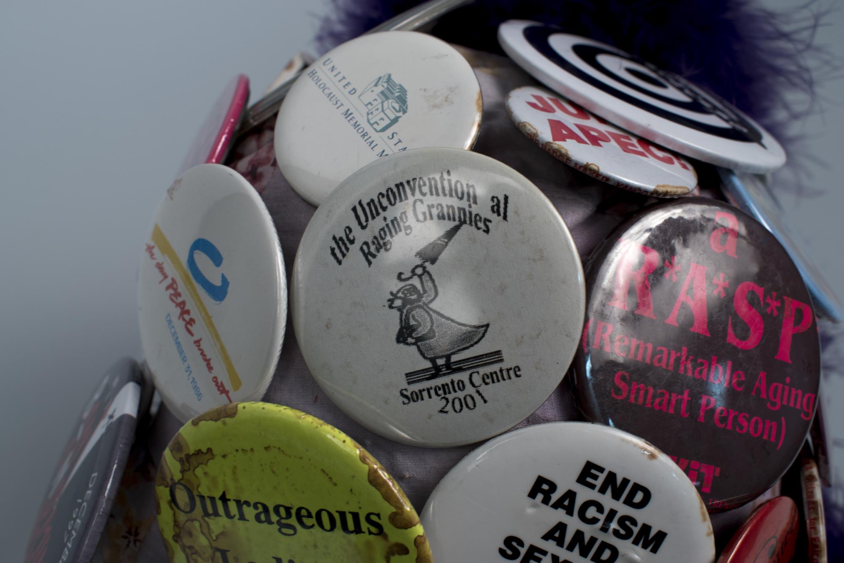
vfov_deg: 33.0
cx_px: 422
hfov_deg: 47.9
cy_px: 282
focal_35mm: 40
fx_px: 949
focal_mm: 27
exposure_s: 1/25
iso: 200
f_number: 9
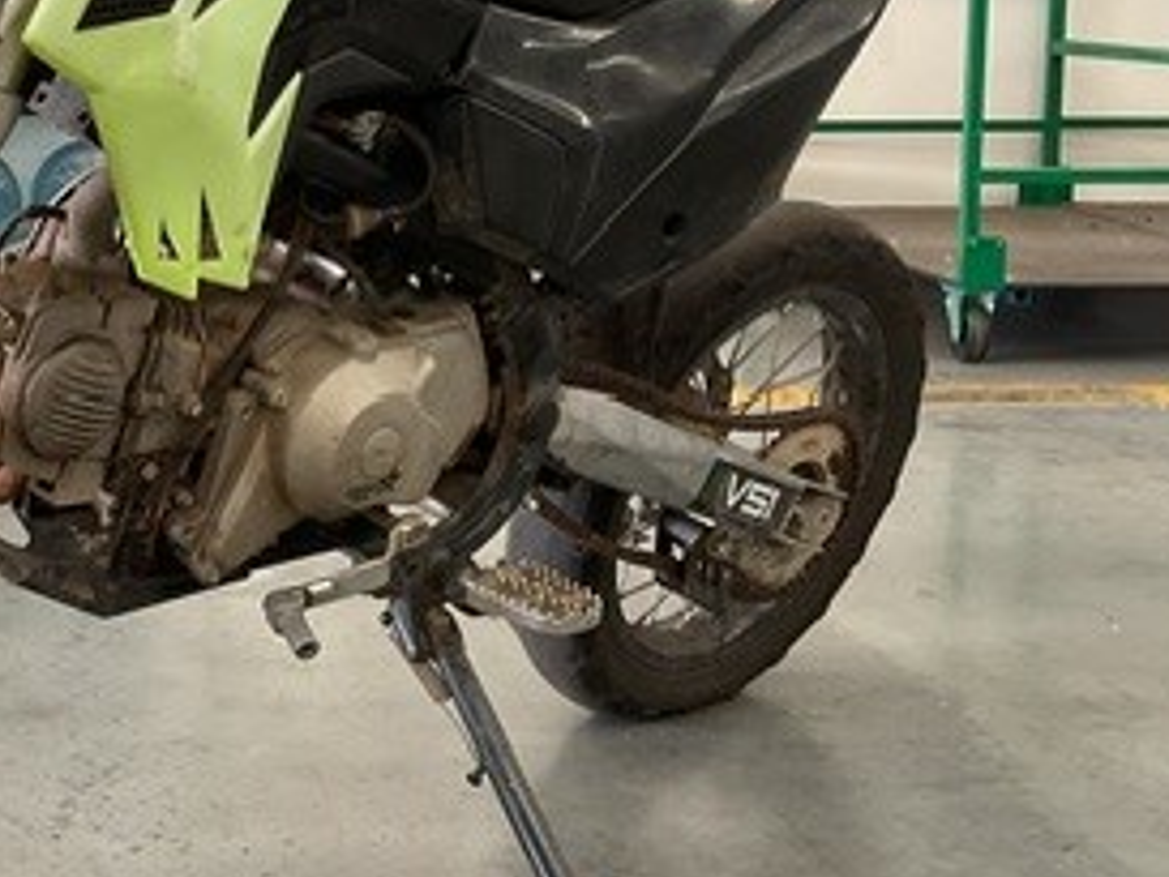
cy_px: 227
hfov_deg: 26.9
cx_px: -4
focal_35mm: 68
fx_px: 2297
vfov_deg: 21.5
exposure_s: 1/50
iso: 80
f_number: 1.8
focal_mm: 3
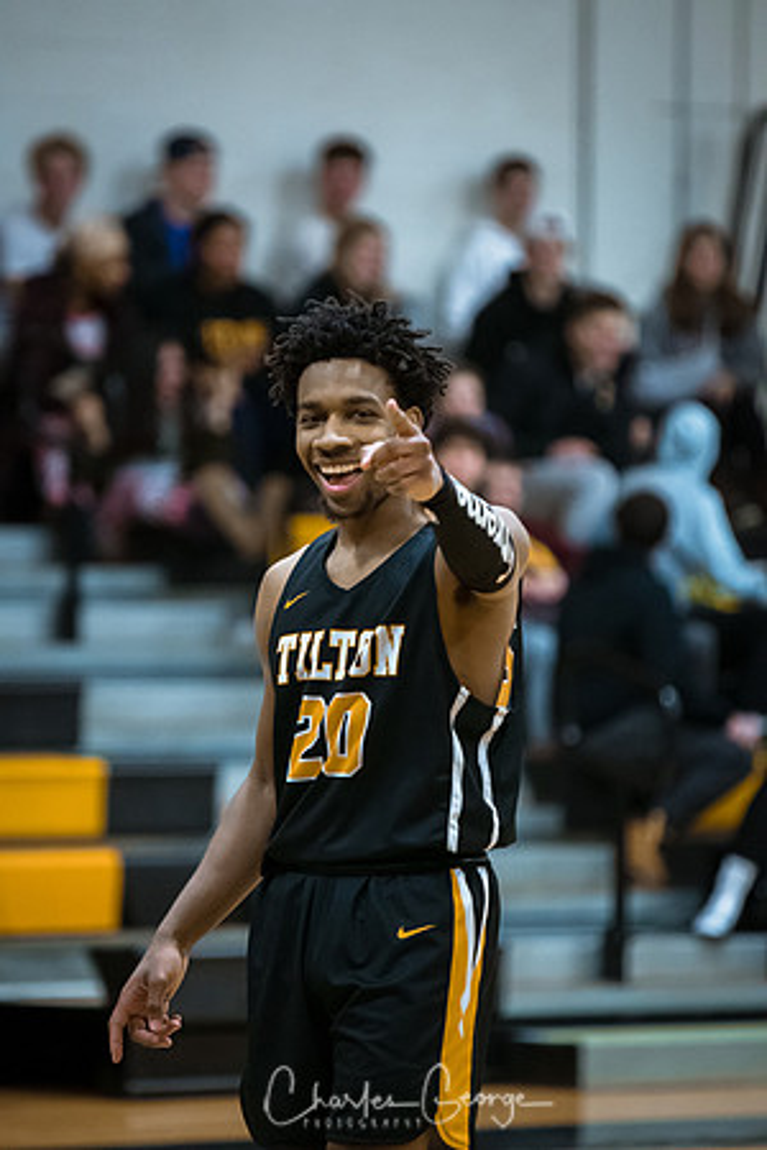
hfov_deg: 4.6
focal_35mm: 300
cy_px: 575
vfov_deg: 6.9
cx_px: 384
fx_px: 9587
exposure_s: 1/400
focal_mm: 200
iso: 3200
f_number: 2.8
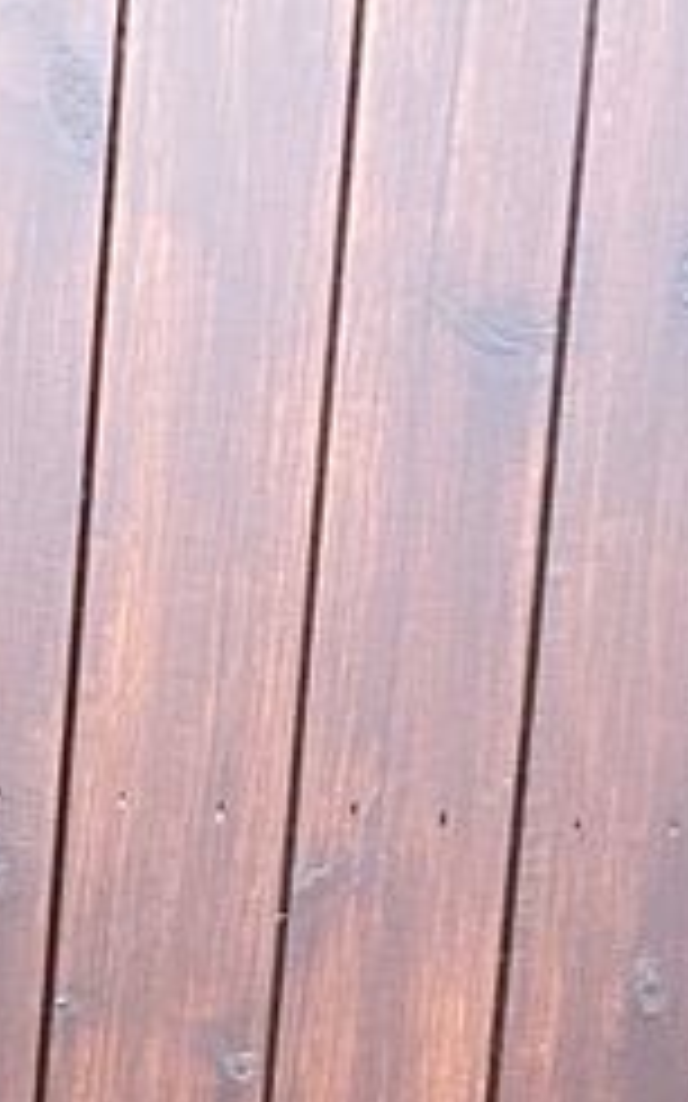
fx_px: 4323
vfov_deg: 12.9
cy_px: 2083
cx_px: -719
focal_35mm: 144
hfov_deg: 8.6
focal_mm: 4.25
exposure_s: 1/82
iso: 125
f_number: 1.8
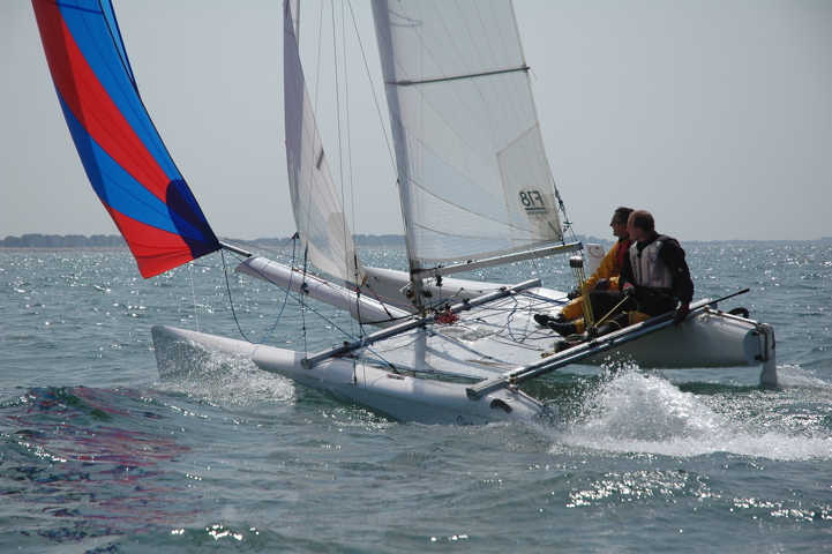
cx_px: 416
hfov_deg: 19.5
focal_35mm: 105
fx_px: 2425
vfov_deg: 13.0
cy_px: 277
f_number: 5.6
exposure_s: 1/2000
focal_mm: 70
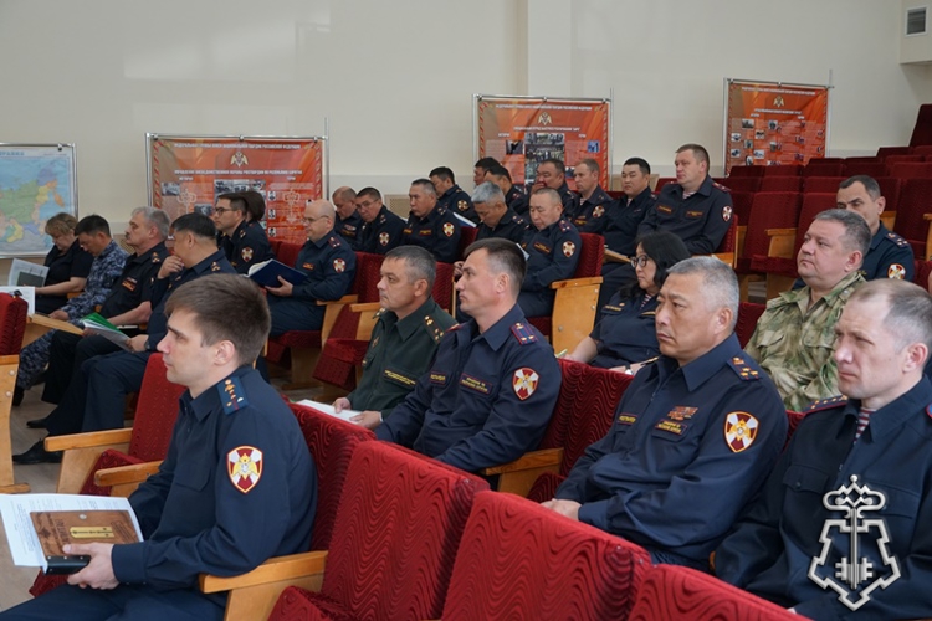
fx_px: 1204
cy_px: 310
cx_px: 466
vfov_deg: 28.9
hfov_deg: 42.3
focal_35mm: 46
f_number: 4.5
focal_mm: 31
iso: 640
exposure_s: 1/160
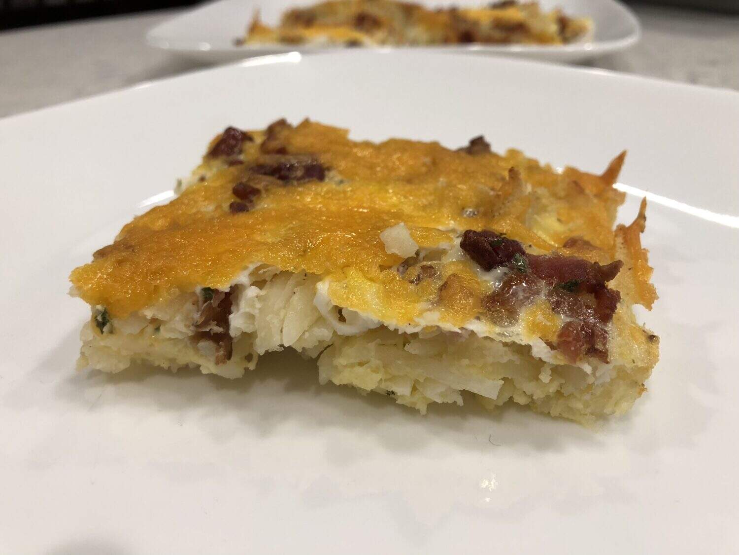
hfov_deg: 63.4
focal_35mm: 28
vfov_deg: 49.7
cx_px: 370
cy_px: 278
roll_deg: +1.7
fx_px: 598
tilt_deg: -29.3
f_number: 1.8
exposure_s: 1/40
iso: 25
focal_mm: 3.99
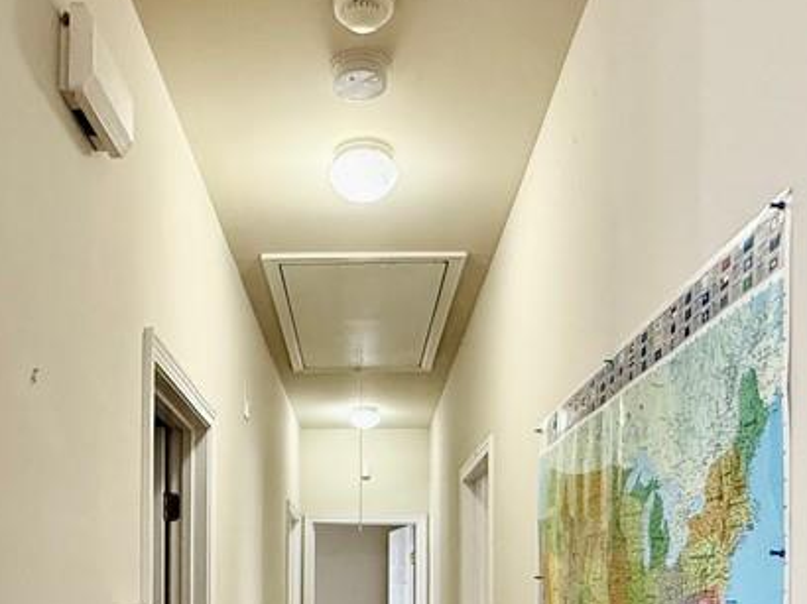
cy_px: 584
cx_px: 333
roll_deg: -0.3
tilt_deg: +0.5
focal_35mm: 35
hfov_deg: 52.4
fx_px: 815
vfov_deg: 37.0
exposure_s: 1/120
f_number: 2.2
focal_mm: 2.22
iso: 400
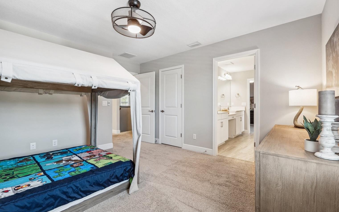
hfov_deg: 101.4
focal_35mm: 15
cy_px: 100
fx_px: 139
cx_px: 175
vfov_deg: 74.7
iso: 400
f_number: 8
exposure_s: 1/13
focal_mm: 14
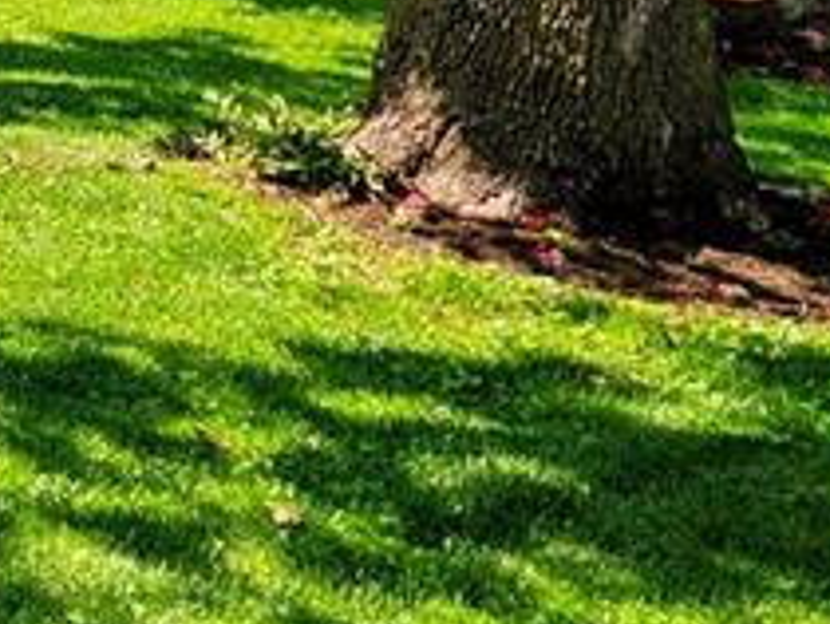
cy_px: -411
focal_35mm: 112
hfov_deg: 14.1
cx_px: -945
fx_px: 2689
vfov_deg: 12.4
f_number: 1.7
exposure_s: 1/384
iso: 10
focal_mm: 6.3
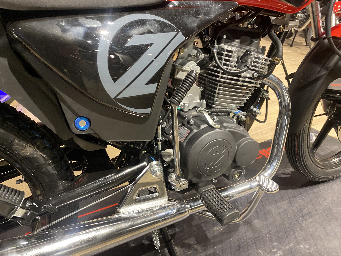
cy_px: 128
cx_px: 170
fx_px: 256
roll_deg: +1.4
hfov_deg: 67.3
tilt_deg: -27.4
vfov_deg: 53.1
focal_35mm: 26
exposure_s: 1/50
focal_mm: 4.25
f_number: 1.8
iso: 320
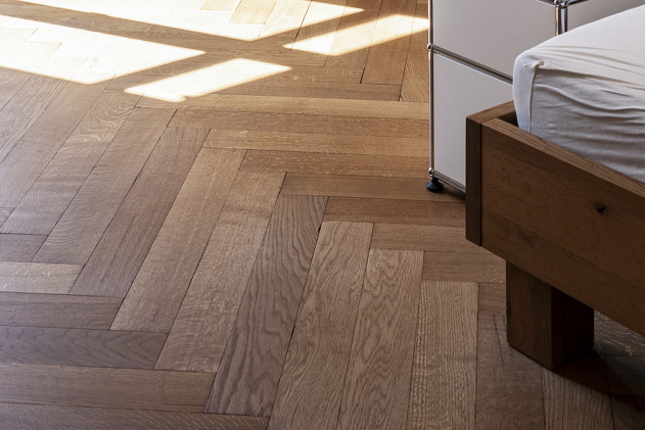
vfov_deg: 15.3
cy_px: -410
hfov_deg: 27.7
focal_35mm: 73
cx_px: 360
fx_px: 1308
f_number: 7.1
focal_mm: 18
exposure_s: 1/40
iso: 100
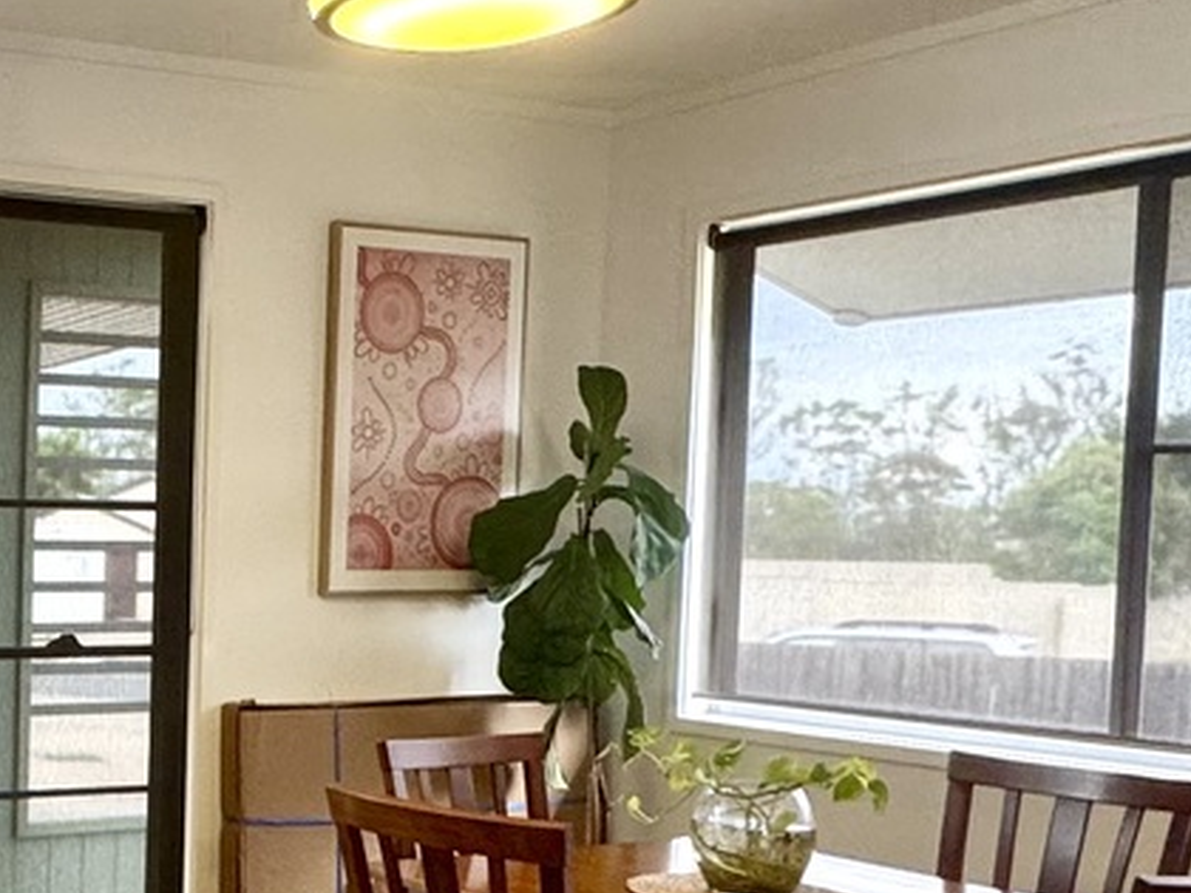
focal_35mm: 50
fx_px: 1720
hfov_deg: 31.8
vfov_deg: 28.8
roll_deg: +0.0
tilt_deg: -3.2
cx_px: -244
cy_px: 622
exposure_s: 1/100
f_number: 2.2
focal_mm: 2.22
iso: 200
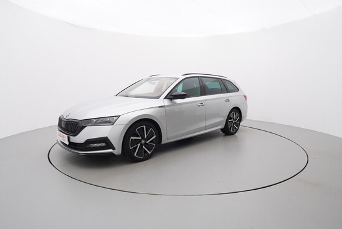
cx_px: 171
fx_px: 214
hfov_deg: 77.3
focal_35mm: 22
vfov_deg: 56.2
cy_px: 114
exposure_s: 1/80
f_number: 5.6
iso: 200
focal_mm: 15
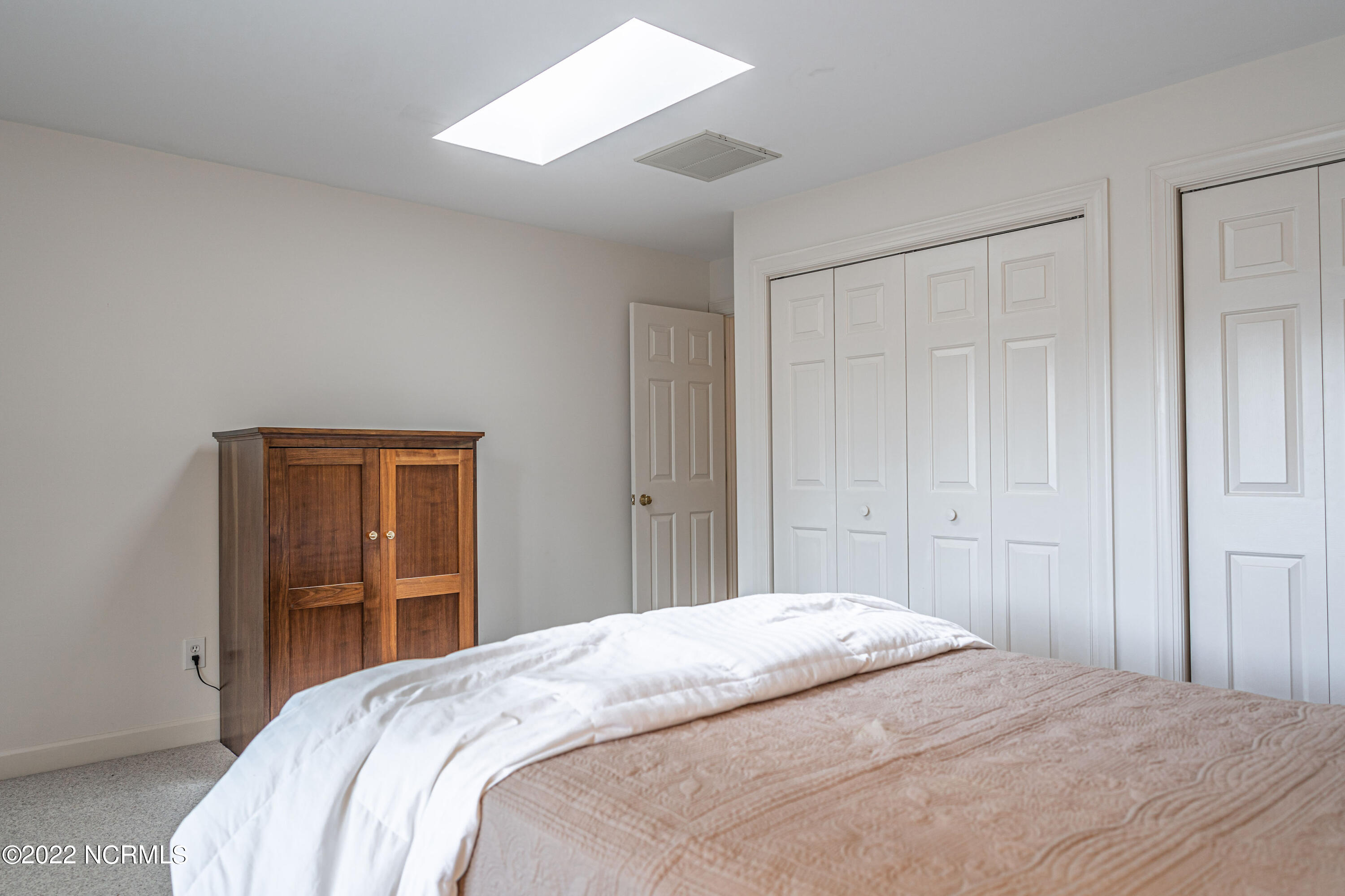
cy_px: 448
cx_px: 672
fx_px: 909
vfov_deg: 52.5
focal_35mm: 24
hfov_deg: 73.0
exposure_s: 1/50
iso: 200
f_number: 2.8
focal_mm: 24
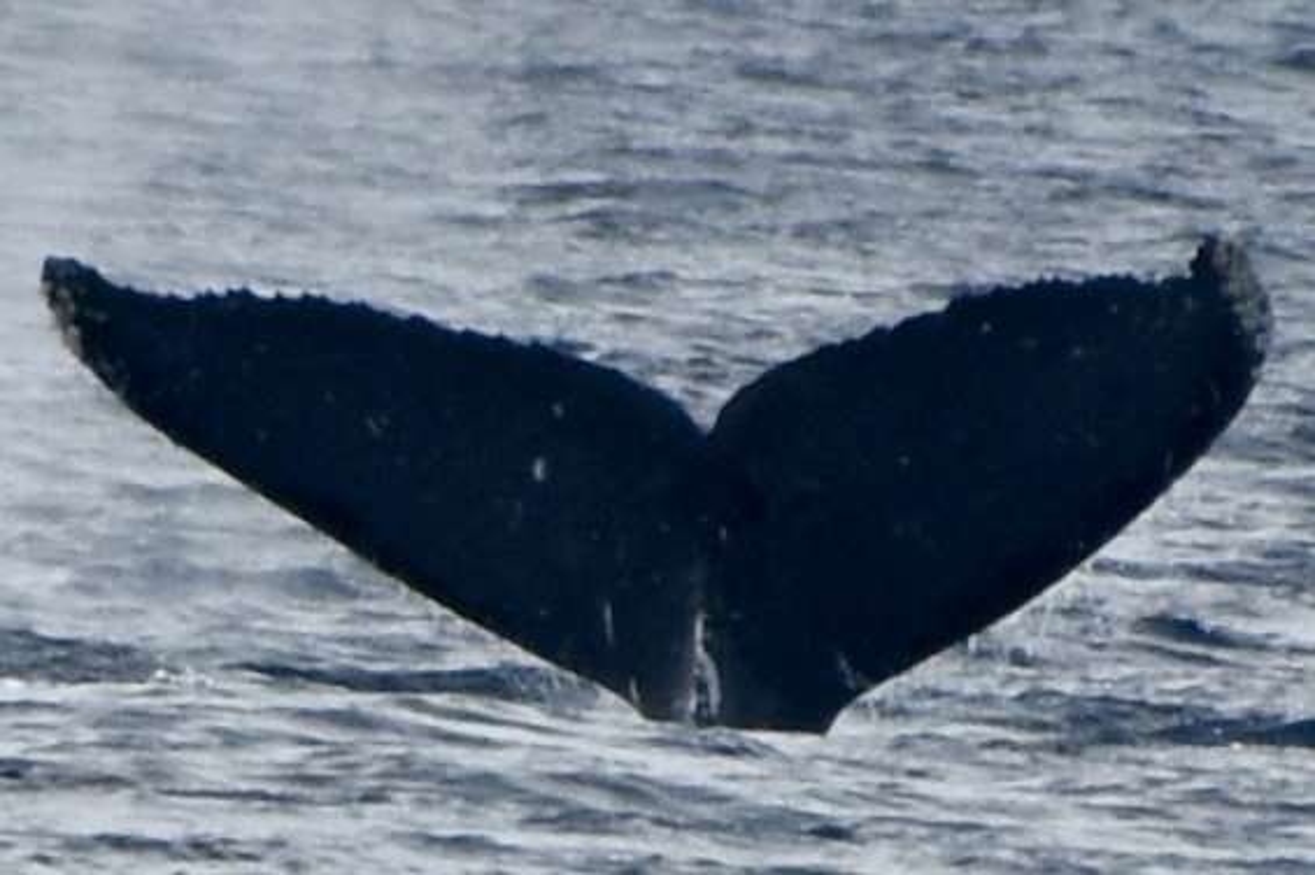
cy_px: 438
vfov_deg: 3.1
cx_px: 658
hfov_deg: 4.6
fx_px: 16427
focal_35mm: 450
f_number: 6.3
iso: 320
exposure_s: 1/640
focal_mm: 300
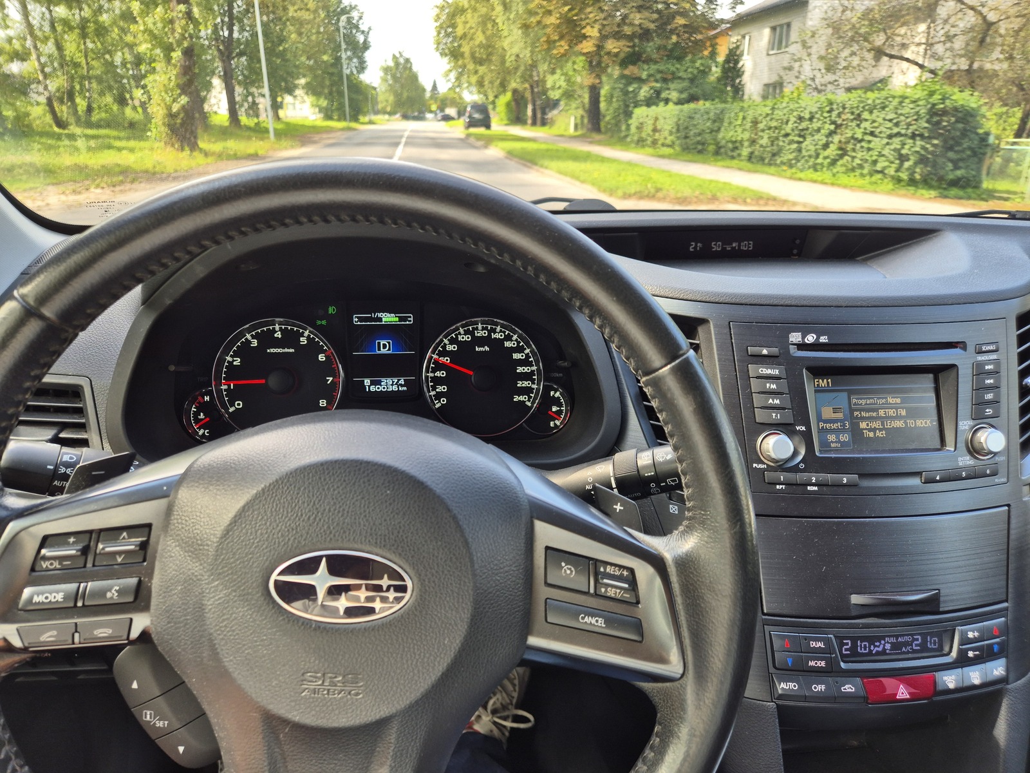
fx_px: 684
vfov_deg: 58.9
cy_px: 386
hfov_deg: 73.9
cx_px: 515
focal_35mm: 23
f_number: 1.8
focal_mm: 5.4
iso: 32
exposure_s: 1/180
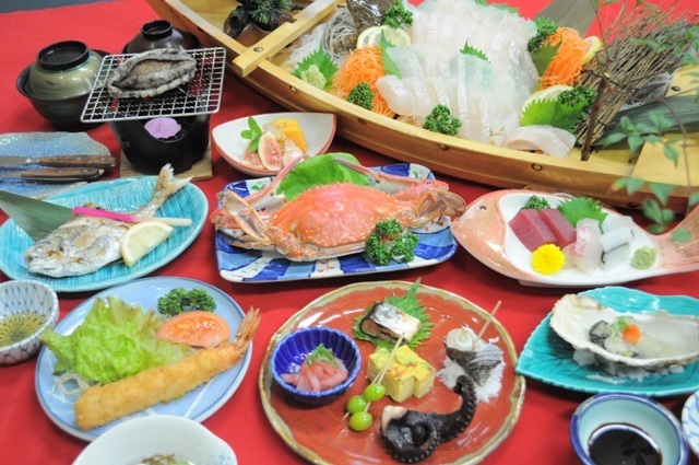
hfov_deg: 49.6
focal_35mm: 39
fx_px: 756
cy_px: 232
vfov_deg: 34.1
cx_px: 350
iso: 1250
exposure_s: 1/30
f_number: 4.2
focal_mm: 26
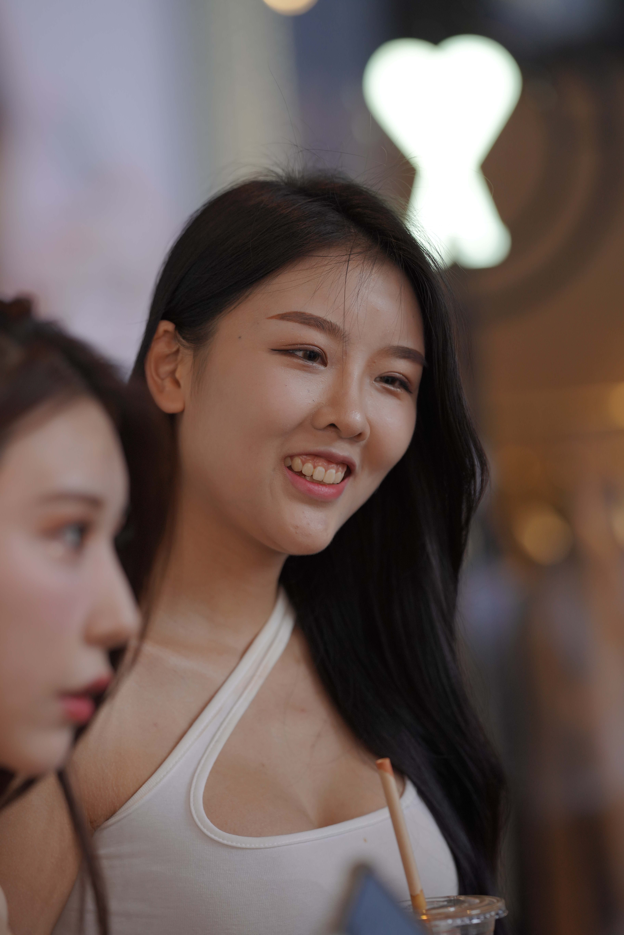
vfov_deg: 15.2
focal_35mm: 135
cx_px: 312
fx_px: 3510
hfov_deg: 10.2
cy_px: 468
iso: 500
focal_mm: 135
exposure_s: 1/400
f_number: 2.5
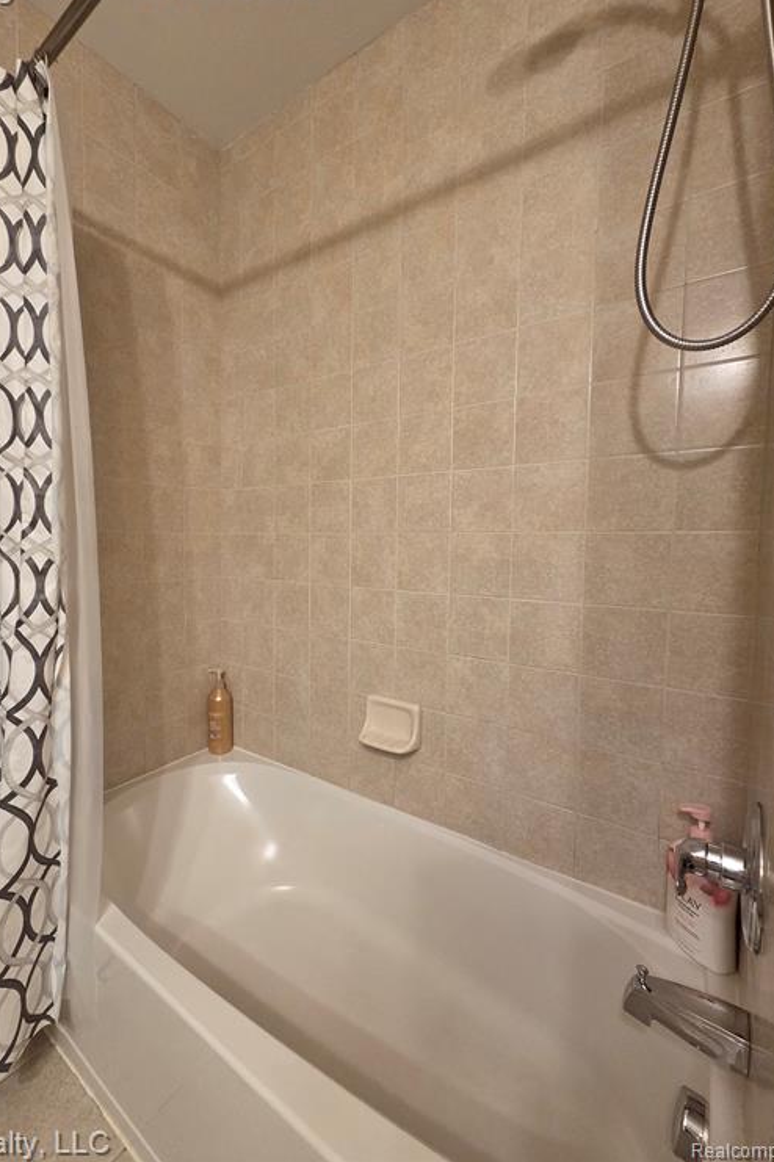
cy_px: 564
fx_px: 452
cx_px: 334
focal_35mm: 14
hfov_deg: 80.7
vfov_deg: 104.2
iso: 500
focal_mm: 2.2
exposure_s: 1/60
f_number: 2.2
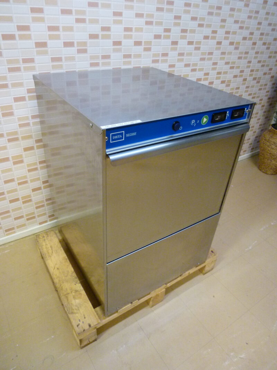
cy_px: 185
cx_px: 138
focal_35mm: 24
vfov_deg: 71.6
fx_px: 256
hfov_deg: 56.8
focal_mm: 4.3
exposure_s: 1/60
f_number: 2.2
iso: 320
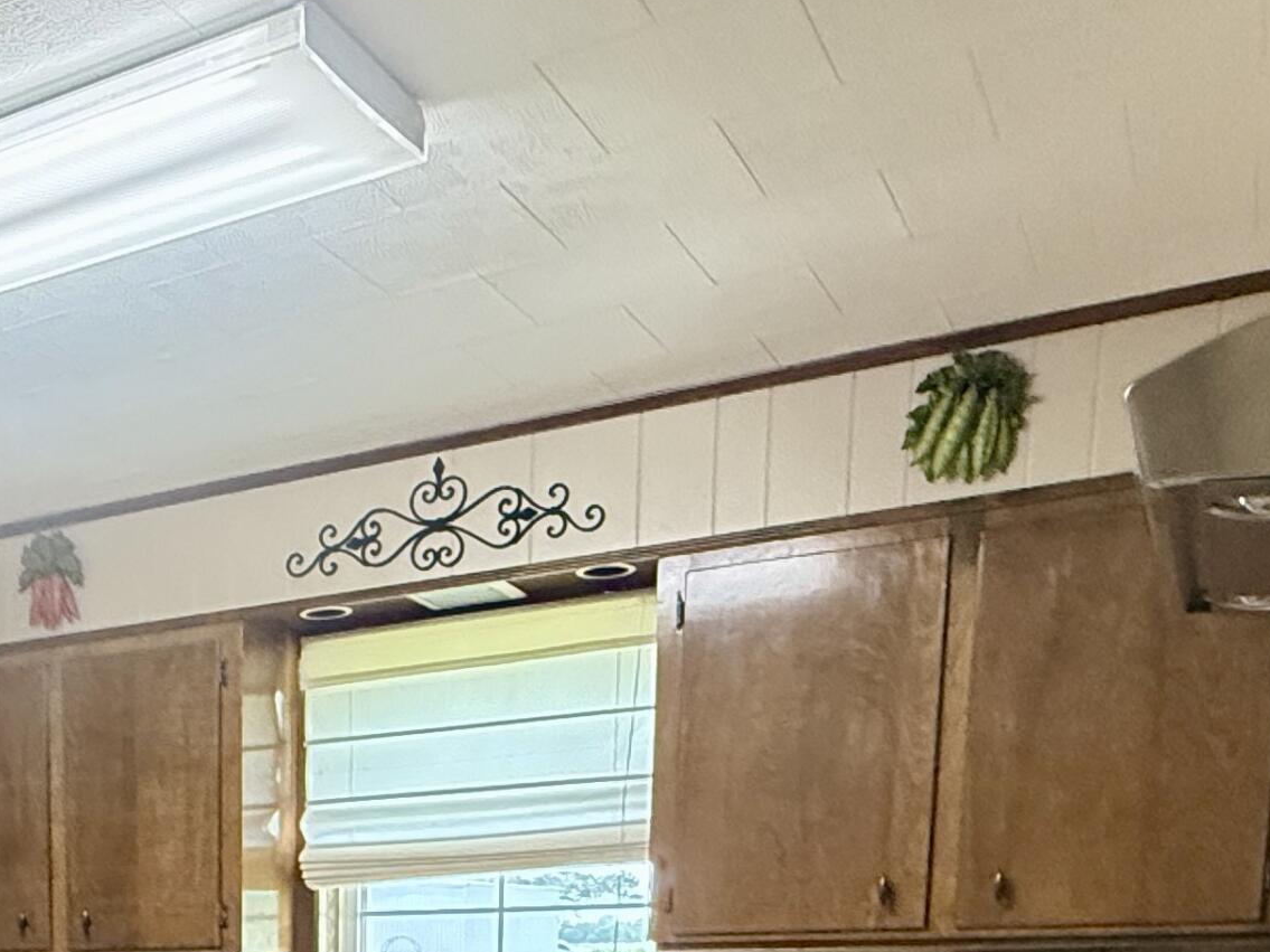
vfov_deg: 35.5
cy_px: 920
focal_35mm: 37
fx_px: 1357
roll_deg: +1.2
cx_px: 45
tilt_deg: -8.9
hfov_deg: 44.0
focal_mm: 2.22
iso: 640
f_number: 2.2
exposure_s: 1/120
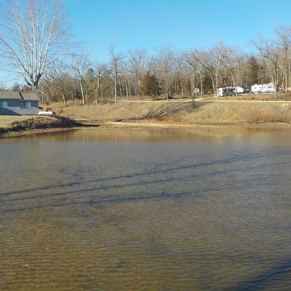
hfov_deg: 46.0
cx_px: 139
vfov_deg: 46.0
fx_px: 342
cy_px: 143
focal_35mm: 36
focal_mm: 4.1
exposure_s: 1/800
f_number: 3.3
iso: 125
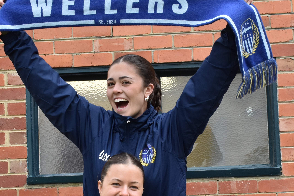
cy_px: 170
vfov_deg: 15.3
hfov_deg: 23.1
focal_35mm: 88
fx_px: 720
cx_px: 152
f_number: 7.1
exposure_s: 1/200
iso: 400
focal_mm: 25
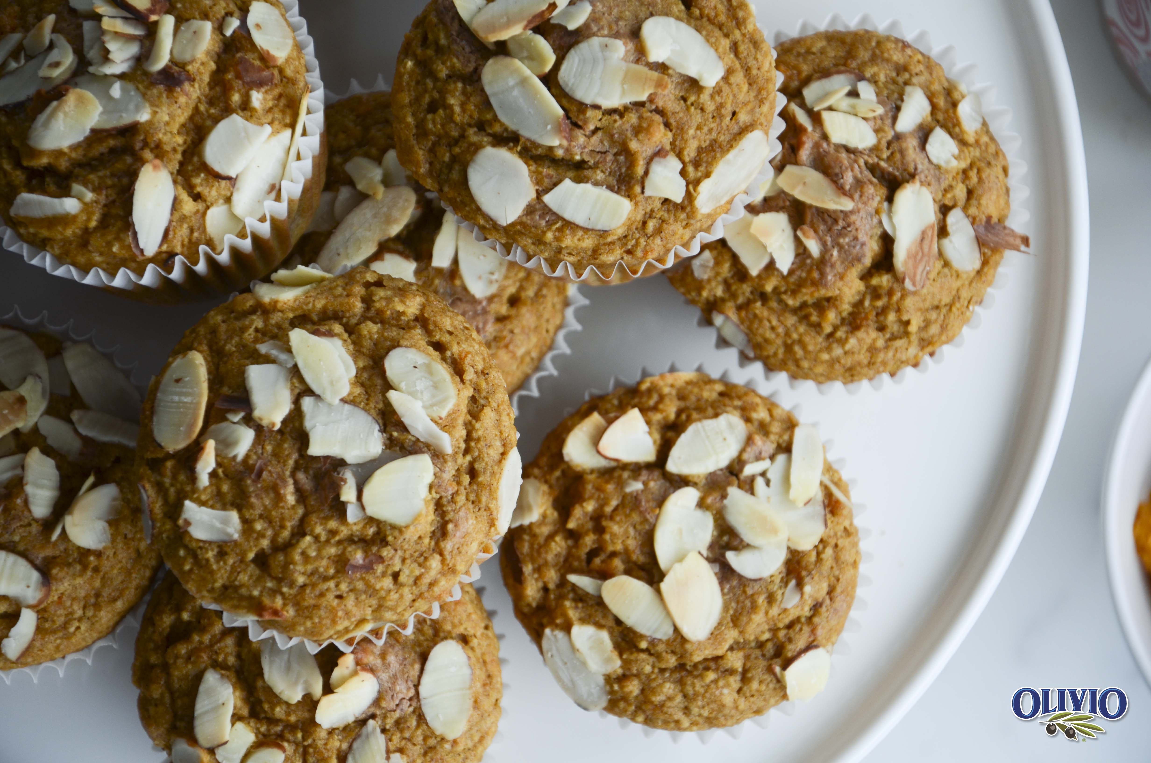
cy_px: 382
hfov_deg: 13.1
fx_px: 5025
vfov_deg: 8.7
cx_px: 576
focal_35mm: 158
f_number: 6.3
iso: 200
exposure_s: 1/30
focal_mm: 105
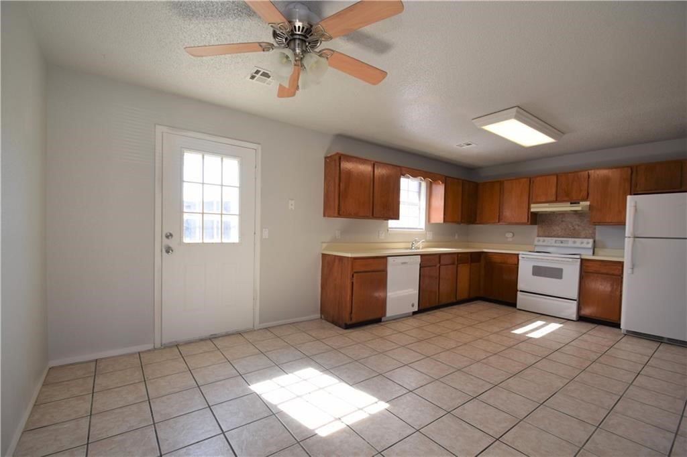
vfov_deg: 77.3
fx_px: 286
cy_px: 228
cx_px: 344
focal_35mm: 15
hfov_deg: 100.4
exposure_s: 1/125
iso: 320
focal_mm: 10
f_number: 5.6
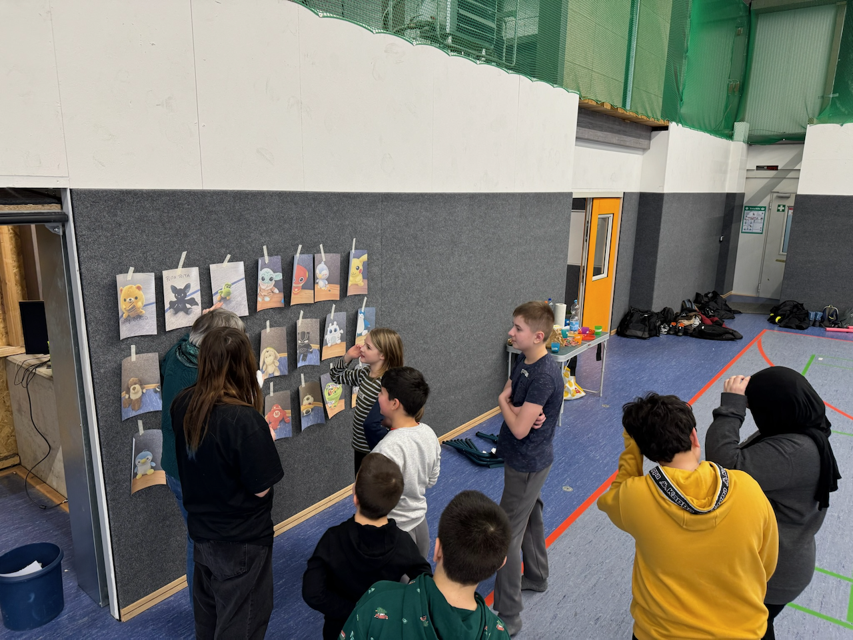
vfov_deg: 56.8
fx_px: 591
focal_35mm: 24
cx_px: 426
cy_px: 320
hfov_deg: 71.6
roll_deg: -1.0
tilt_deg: -13.0
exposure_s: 1/100
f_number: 1.78
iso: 160
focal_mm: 6.76
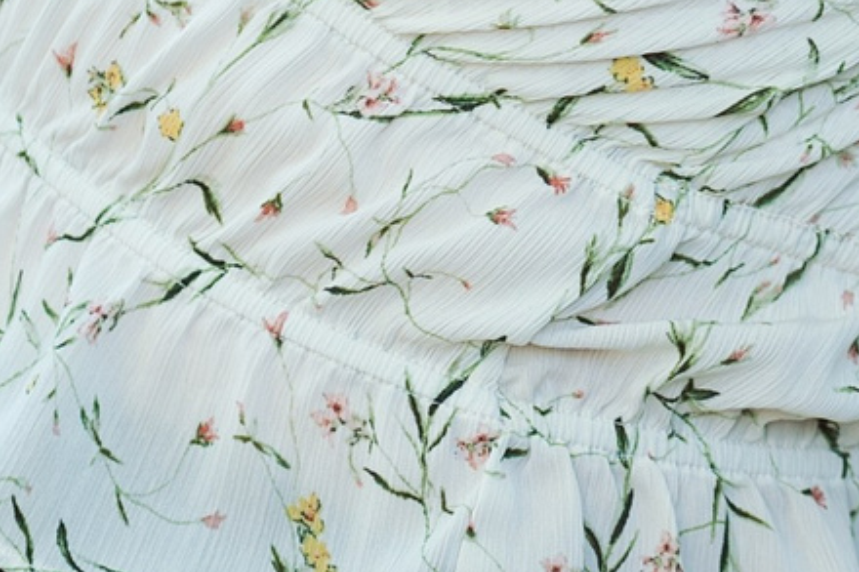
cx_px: 1577
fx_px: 11806
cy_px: -625
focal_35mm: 495
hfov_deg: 4.1
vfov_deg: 2.8
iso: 80
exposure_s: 1/320
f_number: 1.6
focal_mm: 85
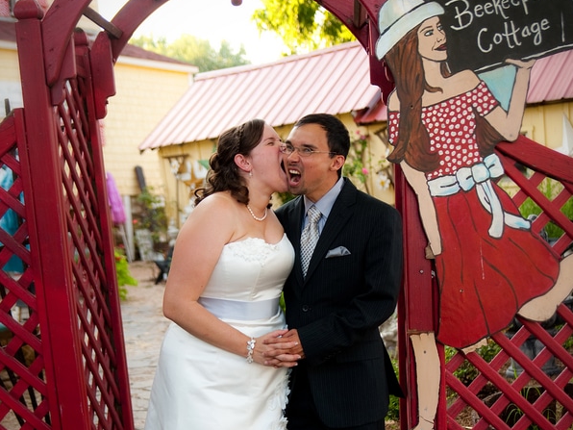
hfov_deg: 30.3
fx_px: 1059
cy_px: 304
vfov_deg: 22.8
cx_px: 287
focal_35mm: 64
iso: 200
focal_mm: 44
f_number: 3.2
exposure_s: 1/250
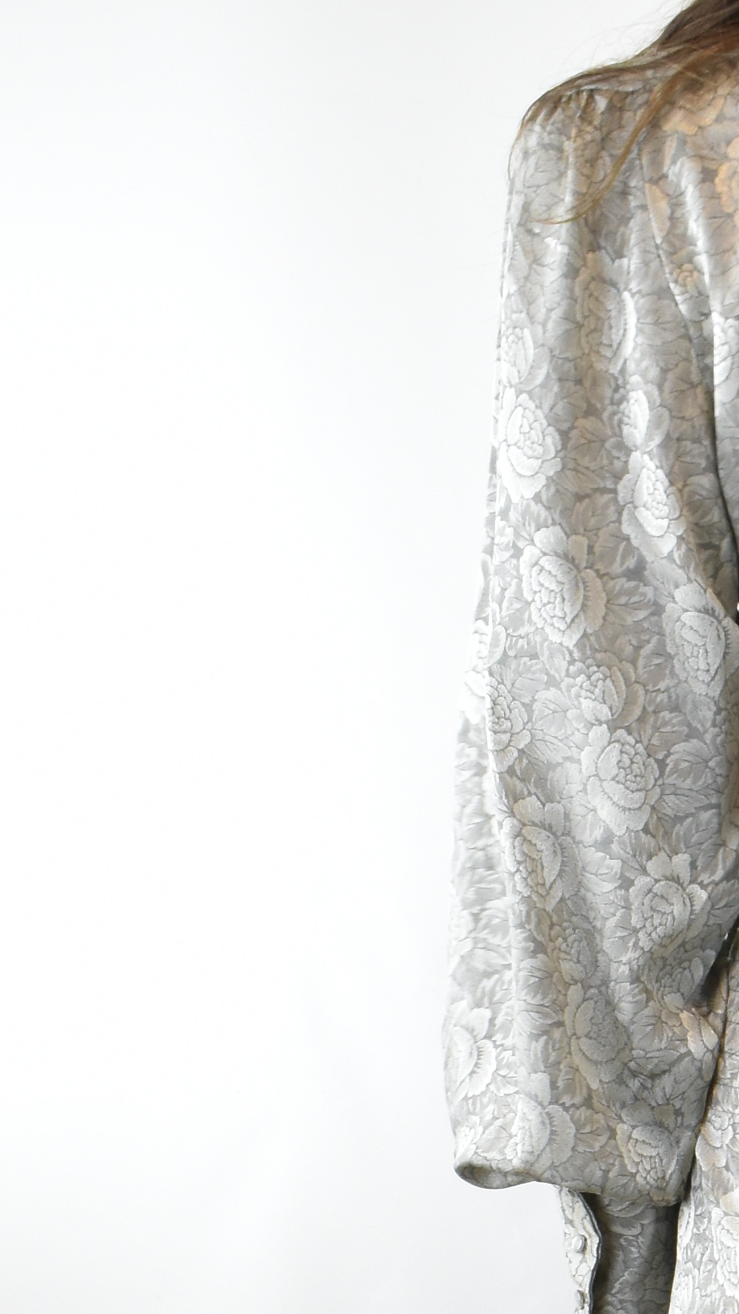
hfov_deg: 13.5
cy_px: 1252
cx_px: 1063
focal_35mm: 85
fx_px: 2961
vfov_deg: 24.1
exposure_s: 1/30
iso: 1000
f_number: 13
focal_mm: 18
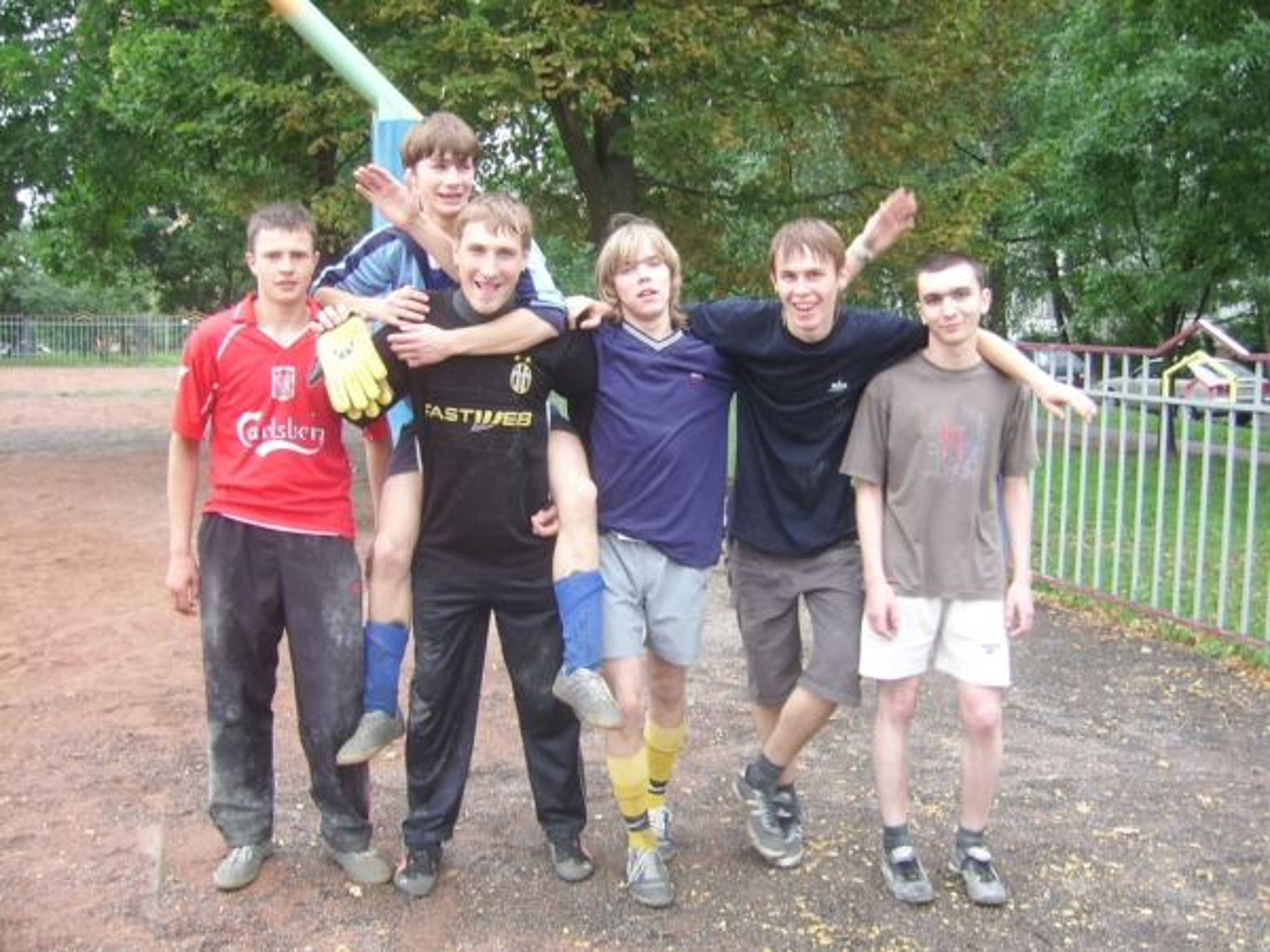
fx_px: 1284
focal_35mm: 35
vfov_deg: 40.7
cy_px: 476
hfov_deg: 52.6
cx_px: 635
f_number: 2.8
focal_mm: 5.95
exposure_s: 1/46
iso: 100
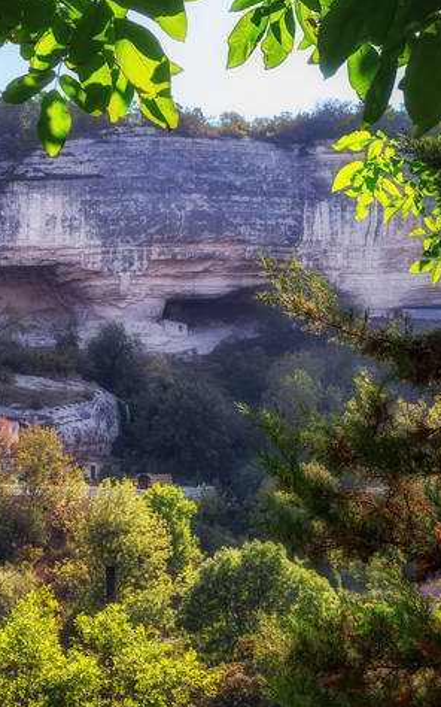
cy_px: 354
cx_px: -18
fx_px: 1251
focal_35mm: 65
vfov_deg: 31.5
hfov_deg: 19.3
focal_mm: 28
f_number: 9
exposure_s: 1/100
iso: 100
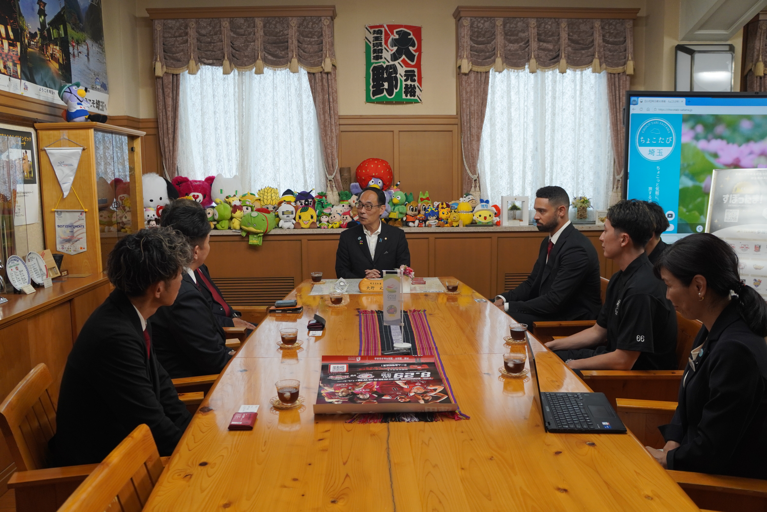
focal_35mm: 30
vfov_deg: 43.6
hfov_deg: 61.9
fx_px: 639
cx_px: 384
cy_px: 256
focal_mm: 20
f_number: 4
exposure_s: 1/160
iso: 500
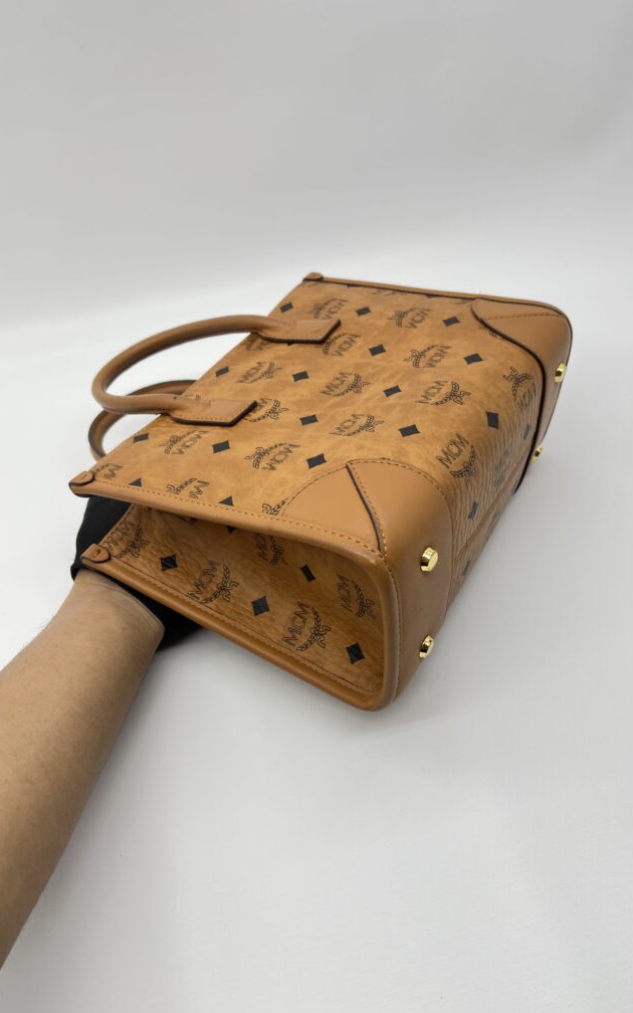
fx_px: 773
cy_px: 512
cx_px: 333
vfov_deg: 66.5
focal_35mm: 28
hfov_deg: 44.5
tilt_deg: -46.4
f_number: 1.5
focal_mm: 5.7
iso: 32
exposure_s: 1/111
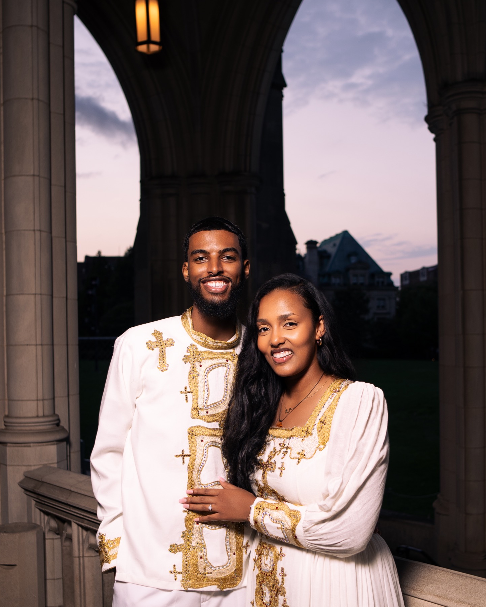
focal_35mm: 41
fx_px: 737
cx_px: 241
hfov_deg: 36.5
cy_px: 361
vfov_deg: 44.6
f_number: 2.8
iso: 100
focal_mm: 24
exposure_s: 1/200
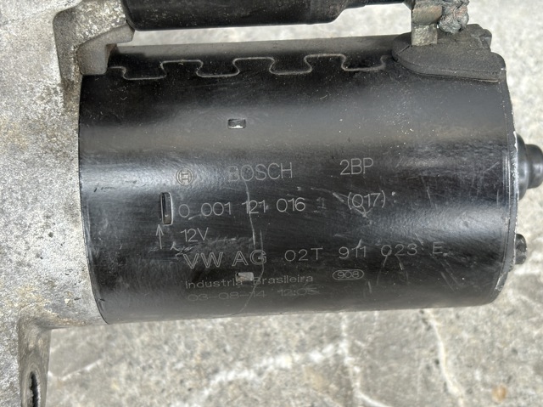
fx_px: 815
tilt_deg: -69.2
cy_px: 204
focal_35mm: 52
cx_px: 272
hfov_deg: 36.8
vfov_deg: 28.0
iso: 100
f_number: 1.6
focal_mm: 5.96
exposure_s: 1/60
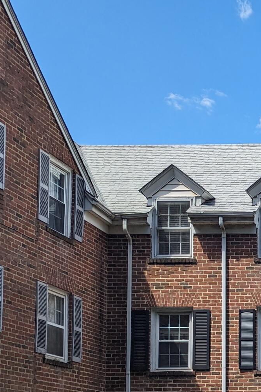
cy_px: 412
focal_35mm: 75
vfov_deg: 25.4
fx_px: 816
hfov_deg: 15.5
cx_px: 474
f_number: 1.85
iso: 41
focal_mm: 6.81
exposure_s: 1/928
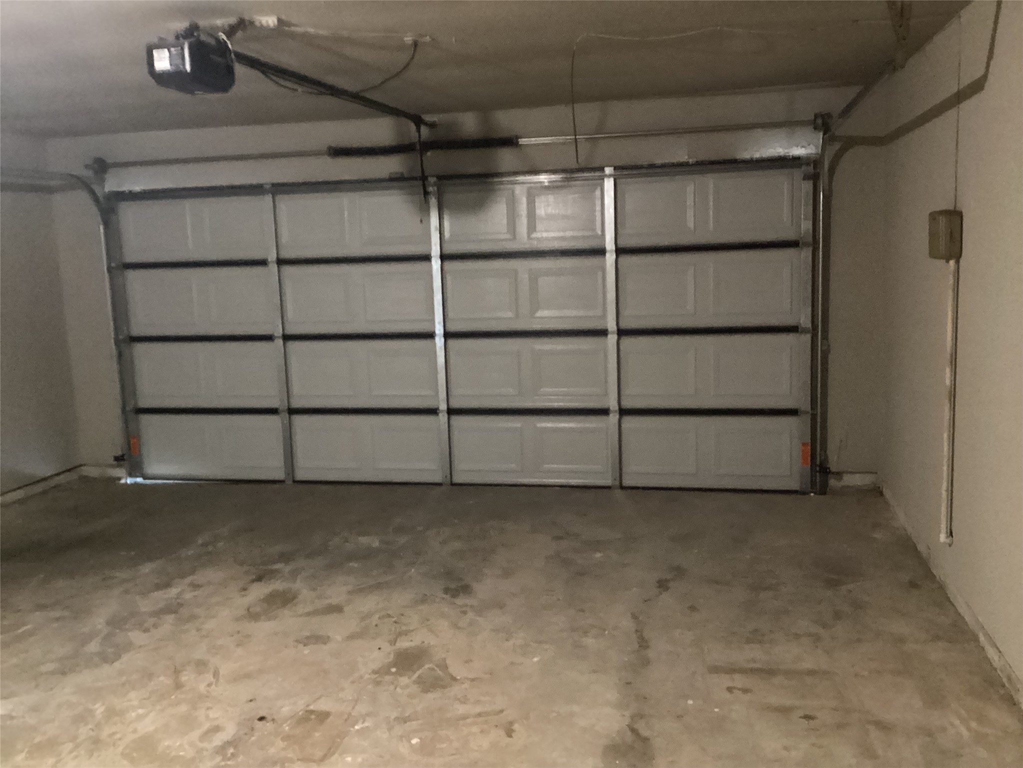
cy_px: 384
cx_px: 512
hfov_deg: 58.4
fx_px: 916
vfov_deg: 45.4
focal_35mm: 31
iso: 800
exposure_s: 1/17
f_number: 2.4
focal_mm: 3.3
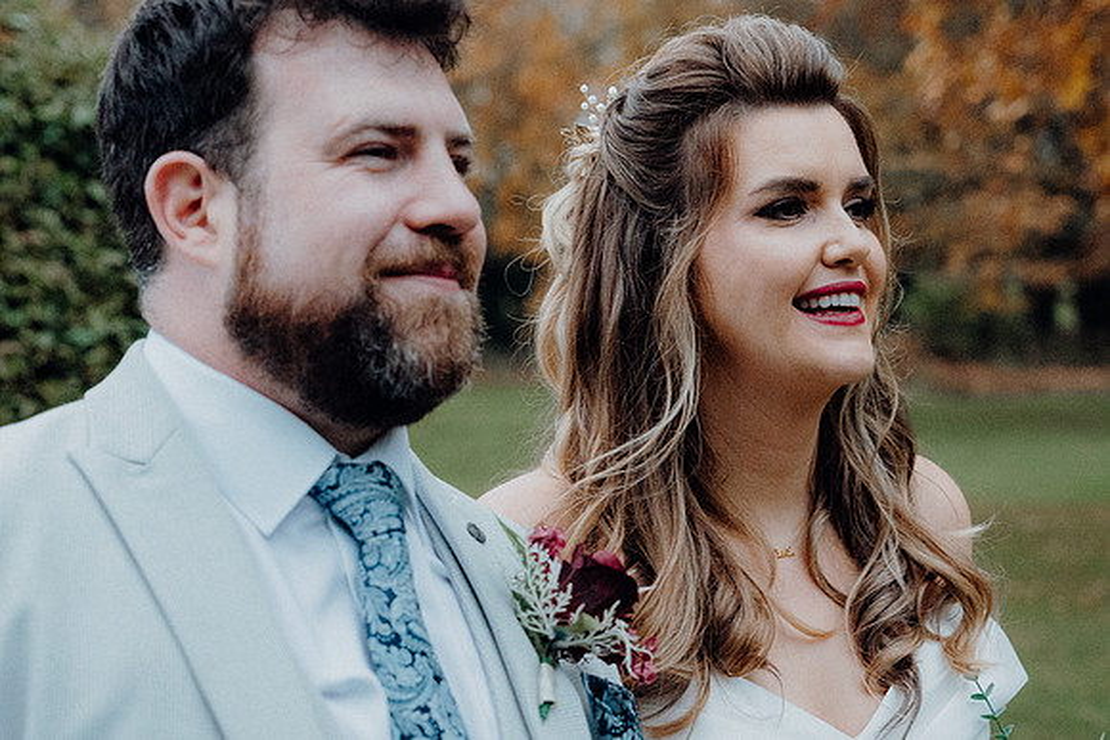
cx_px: 555
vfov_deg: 18.2
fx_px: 2313
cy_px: 370
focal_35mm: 75
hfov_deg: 27.0
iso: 5000
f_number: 3.5
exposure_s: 1/200
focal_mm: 50
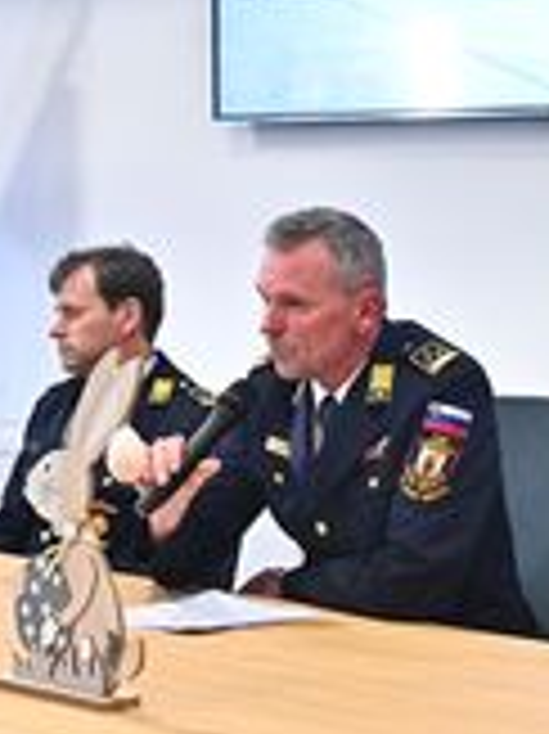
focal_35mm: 93
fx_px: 1969
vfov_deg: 21.1
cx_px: 252
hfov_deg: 15.9
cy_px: 297
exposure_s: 1/100
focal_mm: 35
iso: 5000
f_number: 5.6
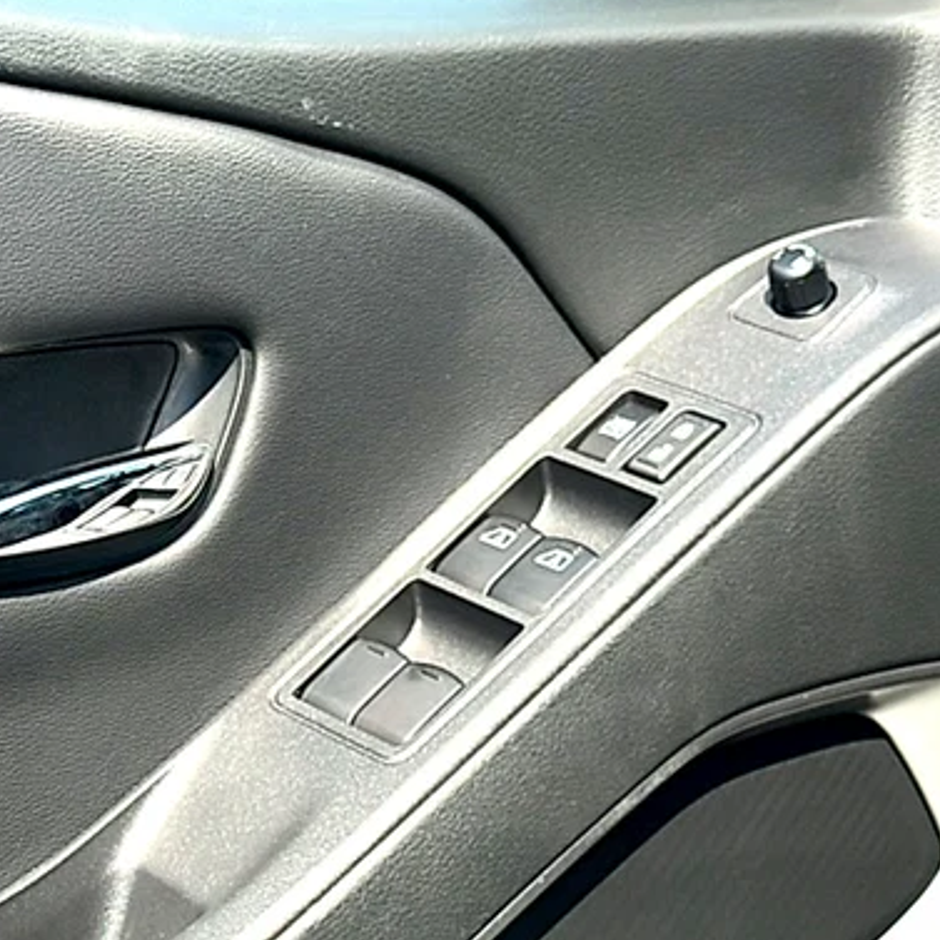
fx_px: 2673
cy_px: 637
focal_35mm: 87
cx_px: 102
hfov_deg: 19.6
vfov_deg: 19.9
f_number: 1.78
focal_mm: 6.86
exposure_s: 1/751
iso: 64
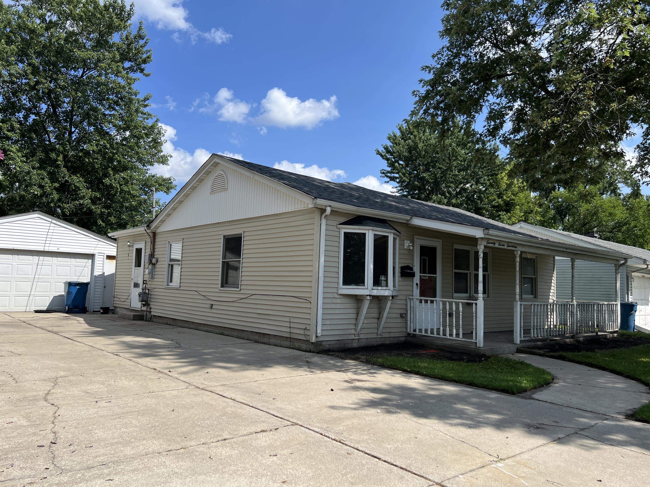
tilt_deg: +4.6
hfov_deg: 67.3
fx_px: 488
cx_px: 325
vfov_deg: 53.1
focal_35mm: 26
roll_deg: -1.5
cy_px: 244
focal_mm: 5.7
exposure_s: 1/3831
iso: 50
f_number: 1.5
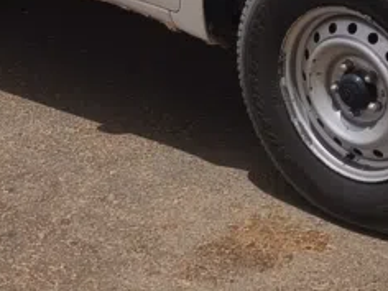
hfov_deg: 15.2
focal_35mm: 130
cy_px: -229
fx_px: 1457
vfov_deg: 10.7
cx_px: 192
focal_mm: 6.18
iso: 50
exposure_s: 1/2329
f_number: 1.65
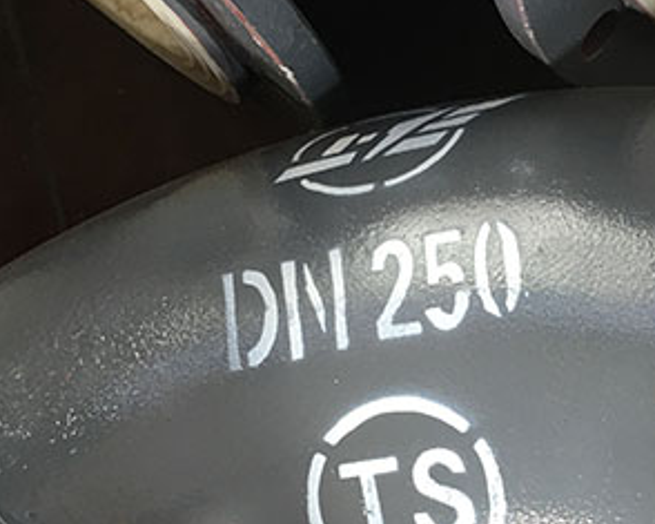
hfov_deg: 24.5
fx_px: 1492
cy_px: 413
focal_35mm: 77
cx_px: 475
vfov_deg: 19.7
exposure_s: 1/33
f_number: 2.2
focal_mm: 4.15
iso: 25
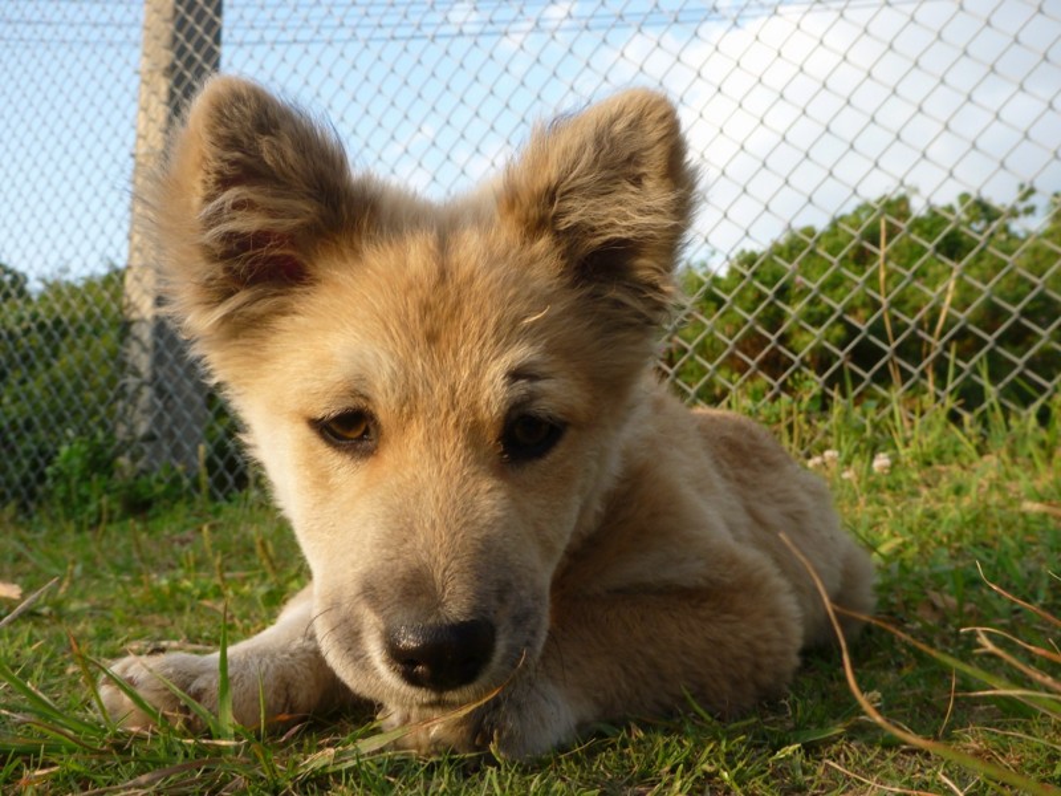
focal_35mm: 34
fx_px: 1042
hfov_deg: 54.0
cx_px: 530
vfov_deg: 41.8
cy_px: 398
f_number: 3.7
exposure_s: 1/125
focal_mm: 6
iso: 80
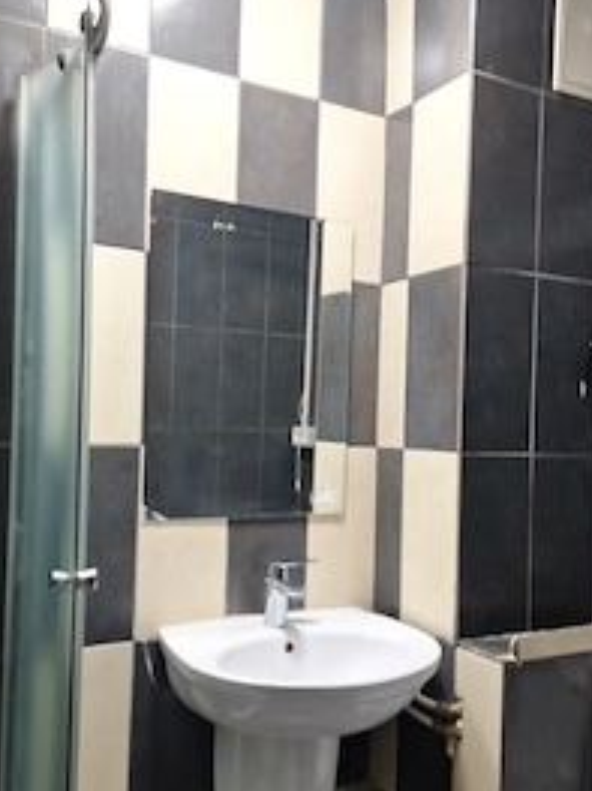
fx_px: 799
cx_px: 355
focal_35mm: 35
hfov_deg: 40.5
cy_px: 436
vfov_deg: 52.6
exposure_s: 1/33
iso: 200
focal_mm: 5.54
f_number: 1.8
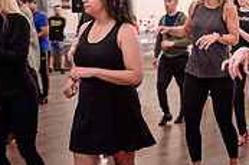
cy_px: 74
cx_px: 212
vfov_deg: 15.3
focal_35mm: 89
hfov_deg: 22.5
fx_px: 615
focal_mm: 24
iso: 800
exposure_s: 1/160
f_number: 2.8
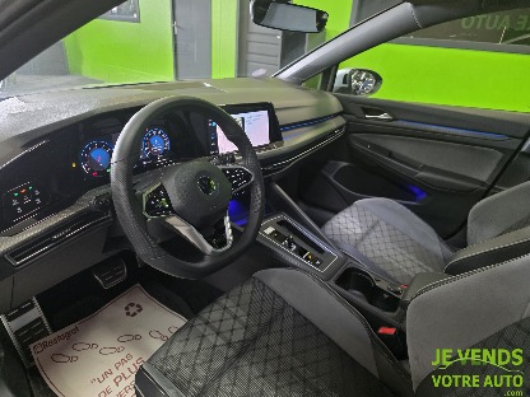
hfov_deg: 73.9
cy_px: 198
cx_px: 265
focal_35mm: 23
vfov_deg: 58.9
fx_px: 352
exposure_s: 1/100
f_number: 1.7
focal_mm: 6.25
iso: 1000
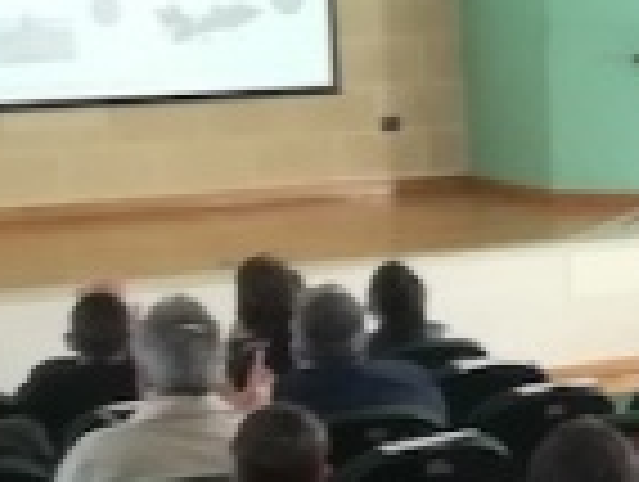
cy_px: 320
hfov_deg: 12.4
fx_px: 2700
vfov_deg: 10.2
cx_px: 1138
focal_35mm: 146
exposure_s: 1/33.3
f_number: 2.2
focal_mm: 3.83
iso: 320
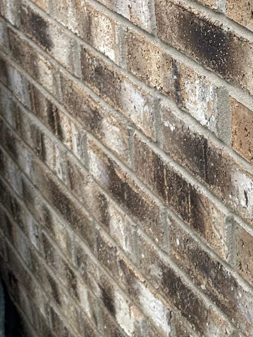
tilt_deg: -15.1
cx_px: 281
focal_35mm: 91
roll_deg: +1.5
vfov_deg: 20.2
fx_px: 886
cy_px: -64
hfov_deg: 15.8
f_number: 1.78
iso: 80
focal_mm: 6.86
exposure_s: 1/1072
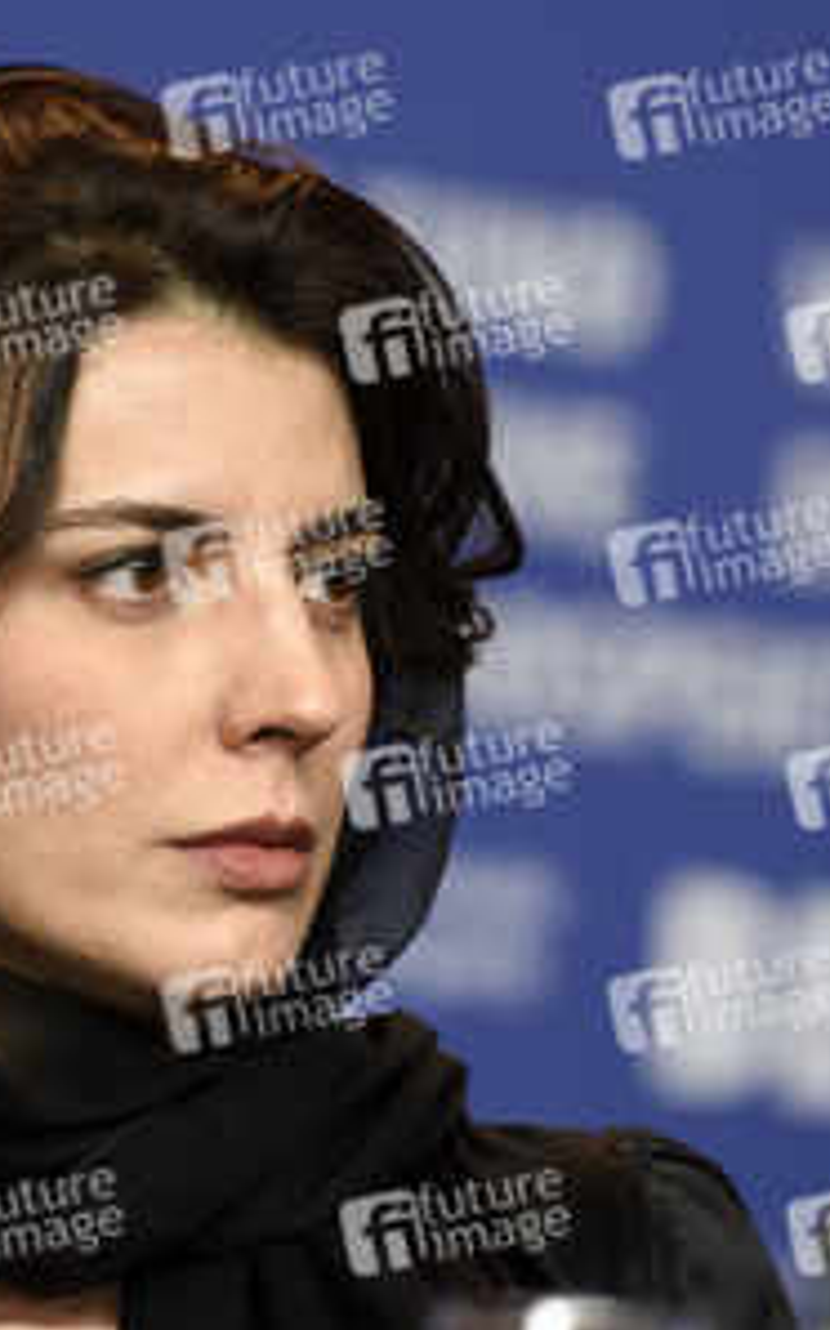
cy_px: 665
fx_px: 16773
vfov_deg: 4.5
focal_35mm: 463
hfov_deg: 2.8
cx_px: 337
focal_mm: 200
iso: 640
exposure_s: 1/250
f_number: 3.2
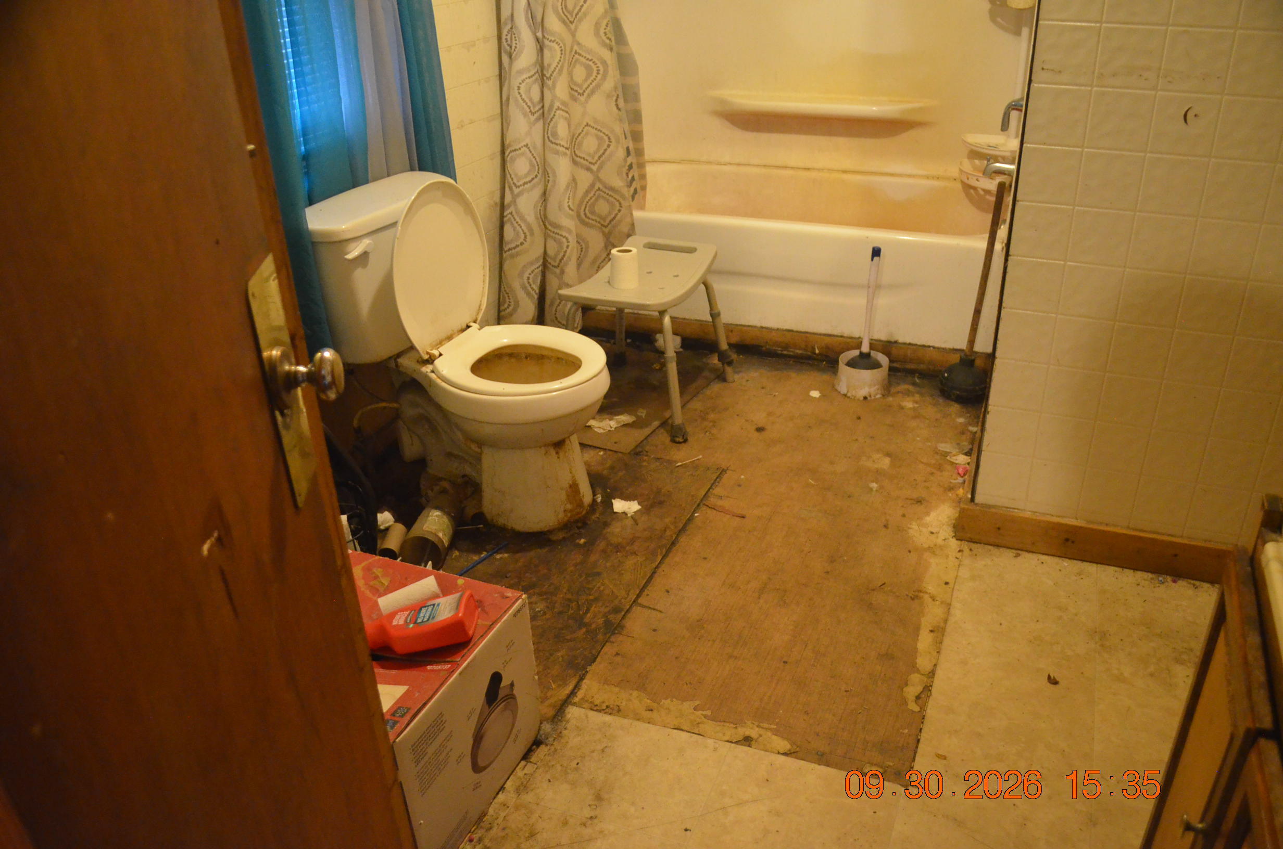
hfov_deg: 67.5
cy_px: 424
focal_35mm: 27
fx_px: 960
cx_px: 642
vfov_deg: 47.7
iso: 3200
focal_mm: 18
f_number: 3.5
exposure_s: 1/15
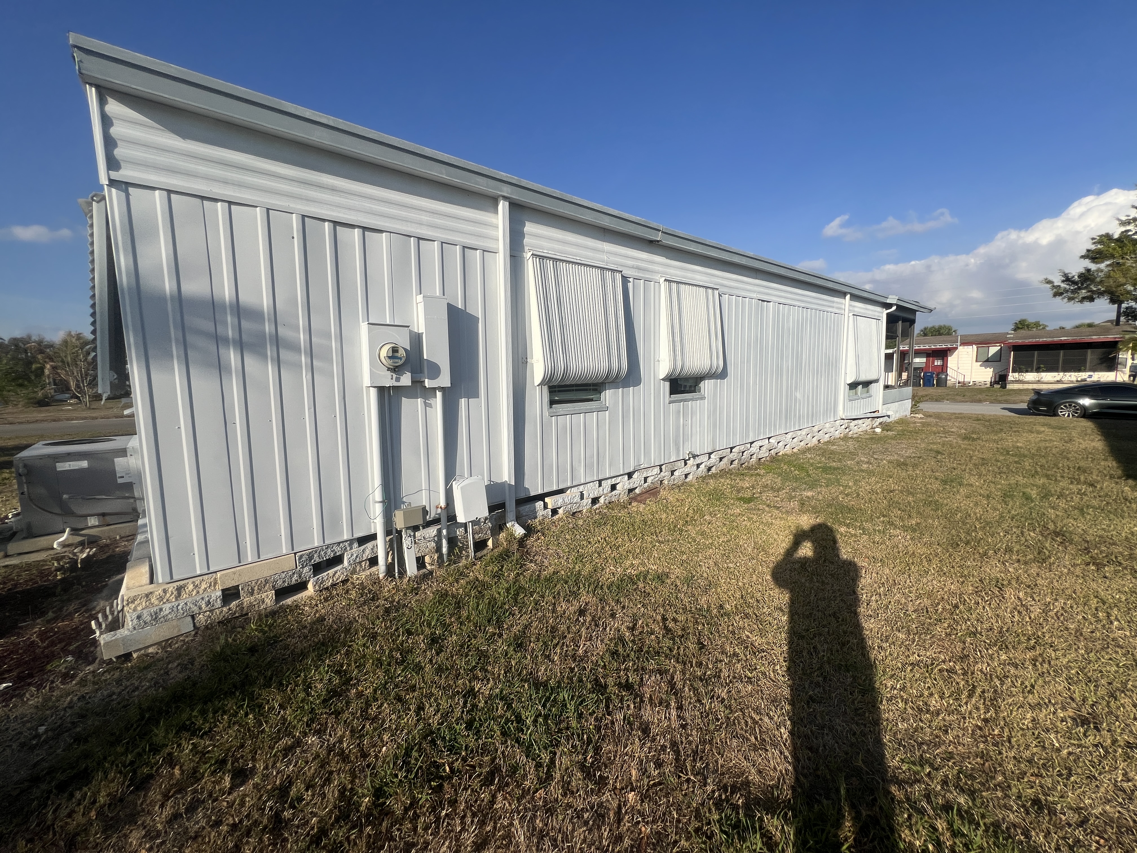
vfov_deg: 89.9
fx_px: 427
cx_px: 568
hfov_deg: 106.2
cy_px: 426
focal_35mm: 13
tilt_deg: -6.2
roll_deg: +0.9
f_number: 1.8
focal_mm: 1.57
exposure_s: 1/3425
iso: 32
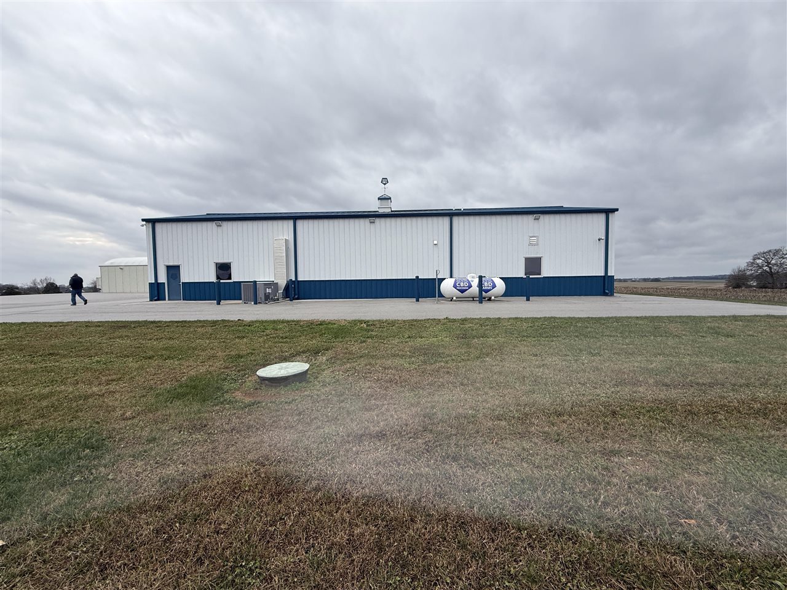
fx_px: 318
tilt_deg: -1.6
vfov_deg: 85.7
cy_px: 295
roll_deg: +0.4
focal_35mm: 14
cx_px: 394
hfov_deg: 102.1
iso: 50
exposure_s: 1/830
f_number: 2.2
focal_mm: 2.22
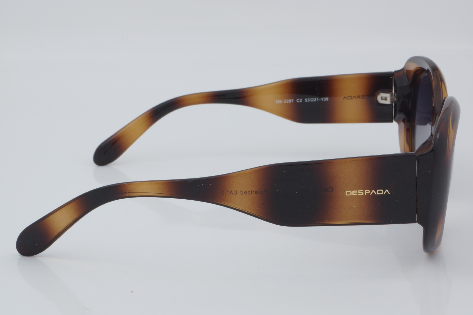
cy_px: 158
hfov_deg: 24.6
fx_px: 1084
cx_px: 236
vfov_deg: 16.6
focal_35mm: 82
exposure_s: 1/4
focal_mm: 55
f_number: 32
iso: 100
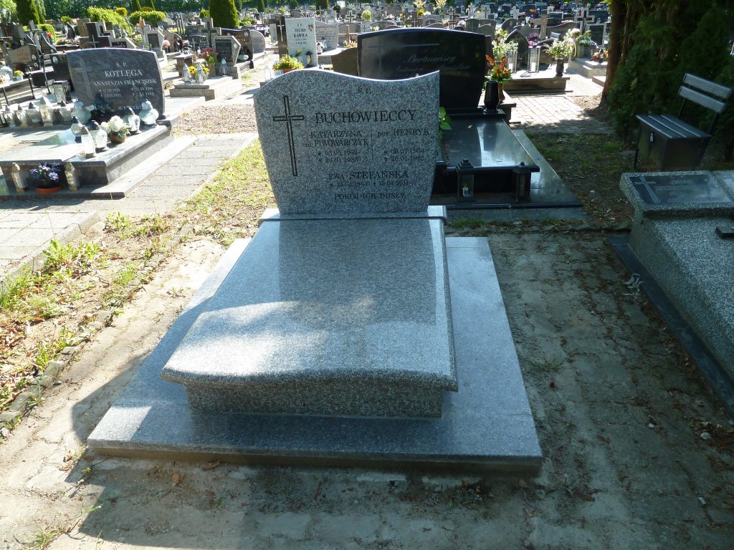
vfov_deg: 54.9
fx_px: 530
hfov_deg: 69.4
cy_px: 275
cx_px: 367
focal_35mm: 25
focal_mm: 4.1
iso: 80
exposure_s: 1/125
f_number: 4
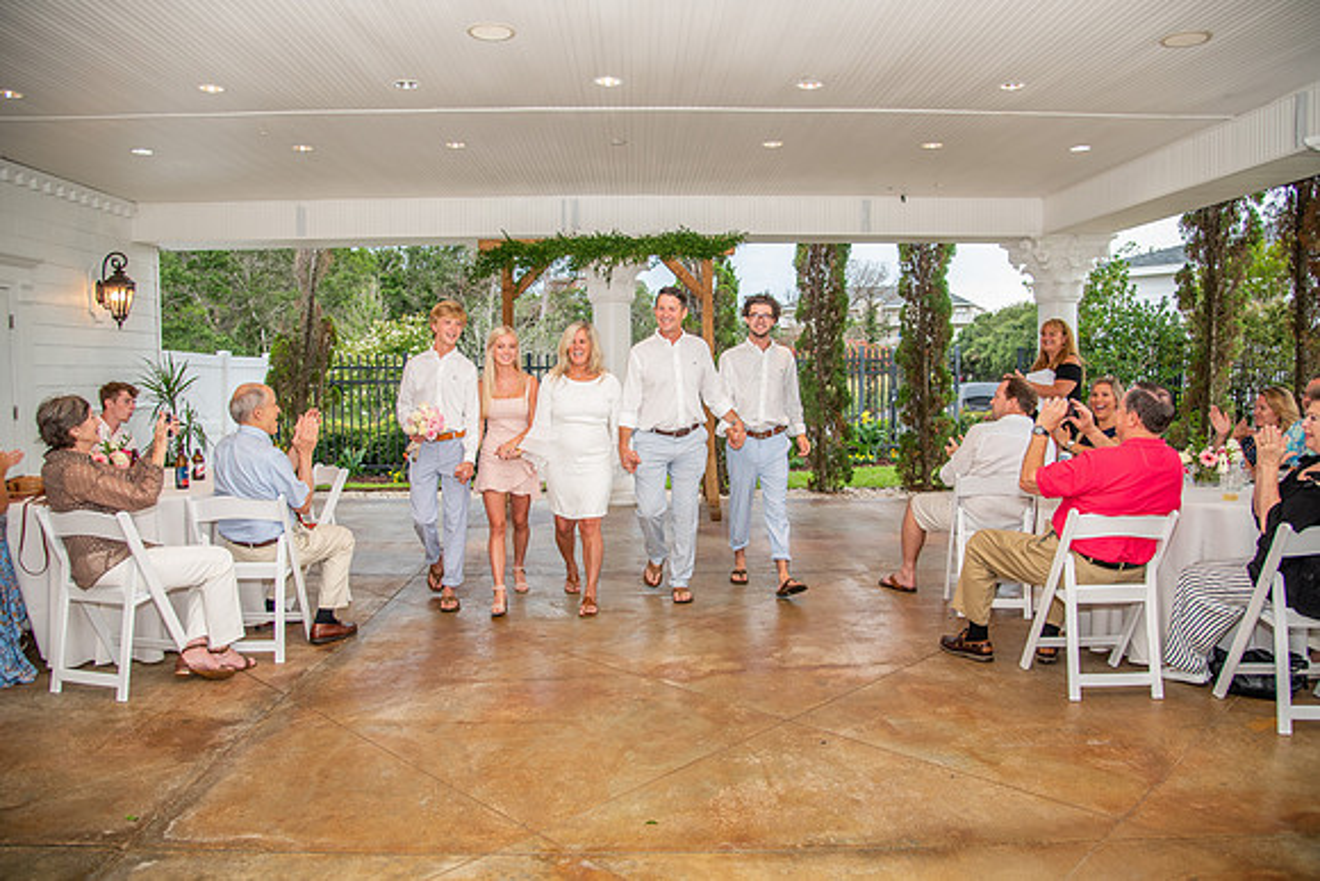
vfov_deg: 51.1
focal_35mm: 25
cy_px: 440
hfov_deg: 71.2
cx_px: 660
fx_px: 922
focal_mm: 24
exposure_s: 1/125
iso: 400
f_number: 4
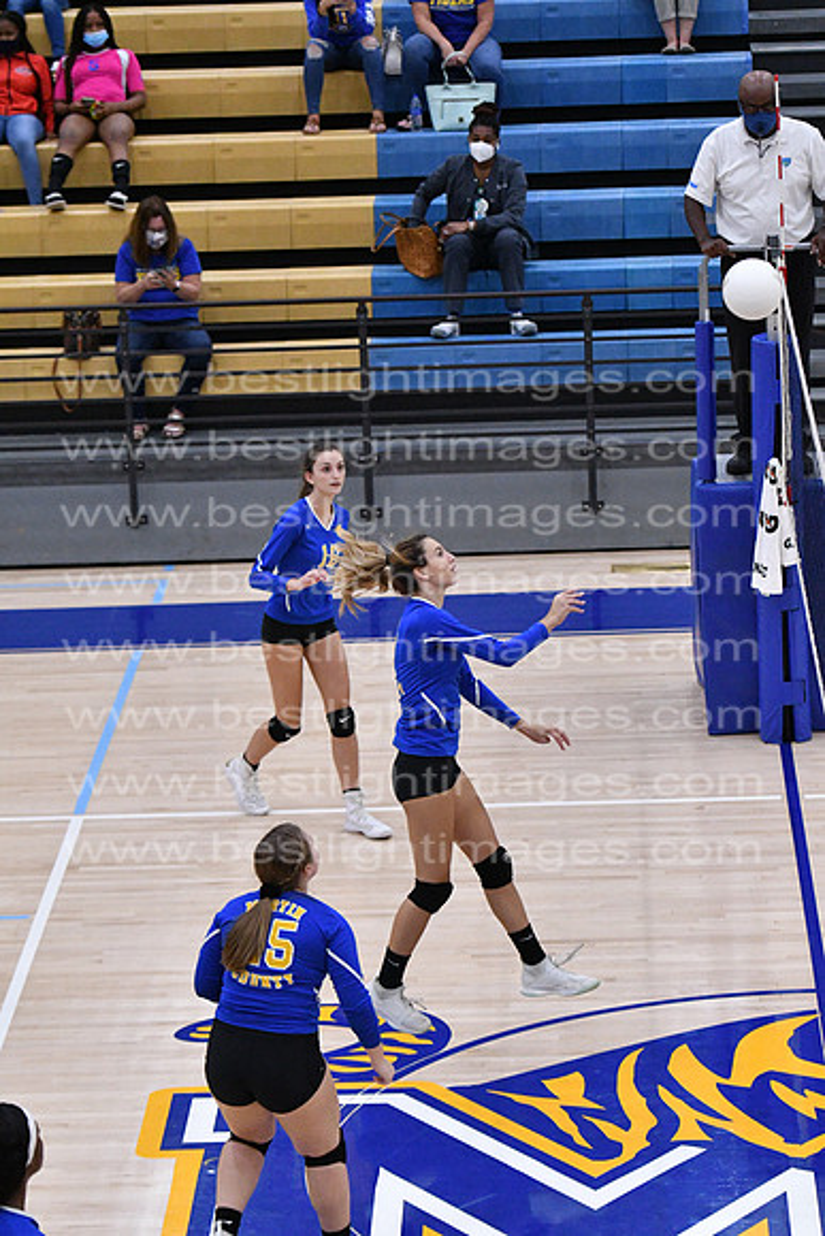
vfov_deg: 14.0
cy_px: 618
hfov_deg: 9.3
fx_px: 5050
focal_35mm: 147
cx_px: 412
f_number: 3.2
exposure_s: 1/1250
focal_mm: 98
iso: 6400
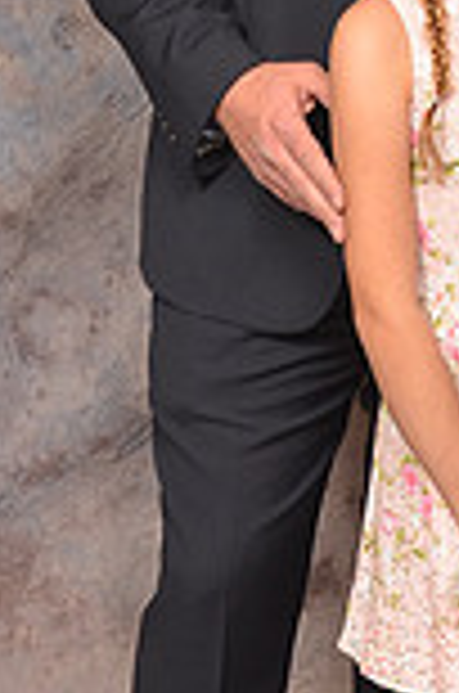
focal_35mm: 136
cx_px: 387
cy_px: 130
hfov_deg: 10.0
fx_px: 2613
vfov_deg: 15.0
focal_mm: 24
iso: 200
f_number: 5.6
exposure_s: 1/60
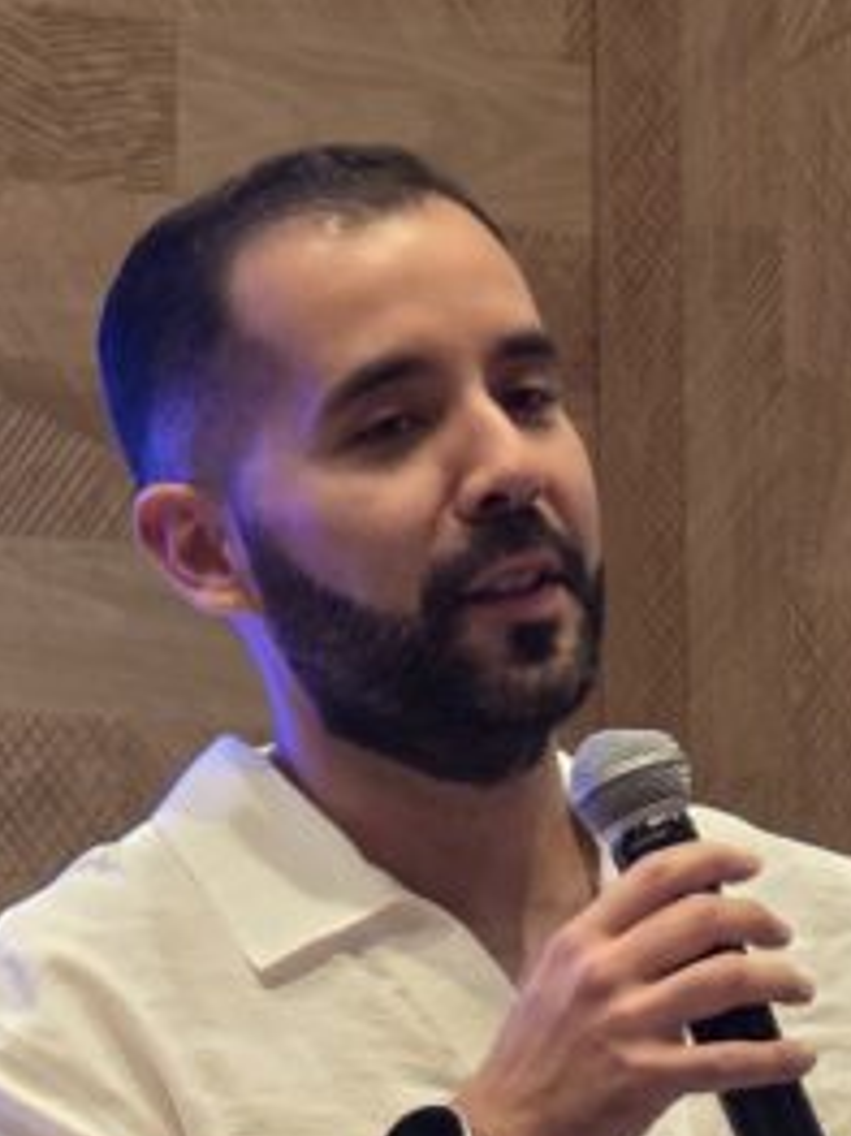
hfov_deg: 3.3
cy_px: 1469
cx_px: 540
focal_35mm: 448
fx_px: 14697
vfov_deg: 4.4
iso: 400
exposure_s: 1/60
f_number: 3.4
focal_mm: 18.6
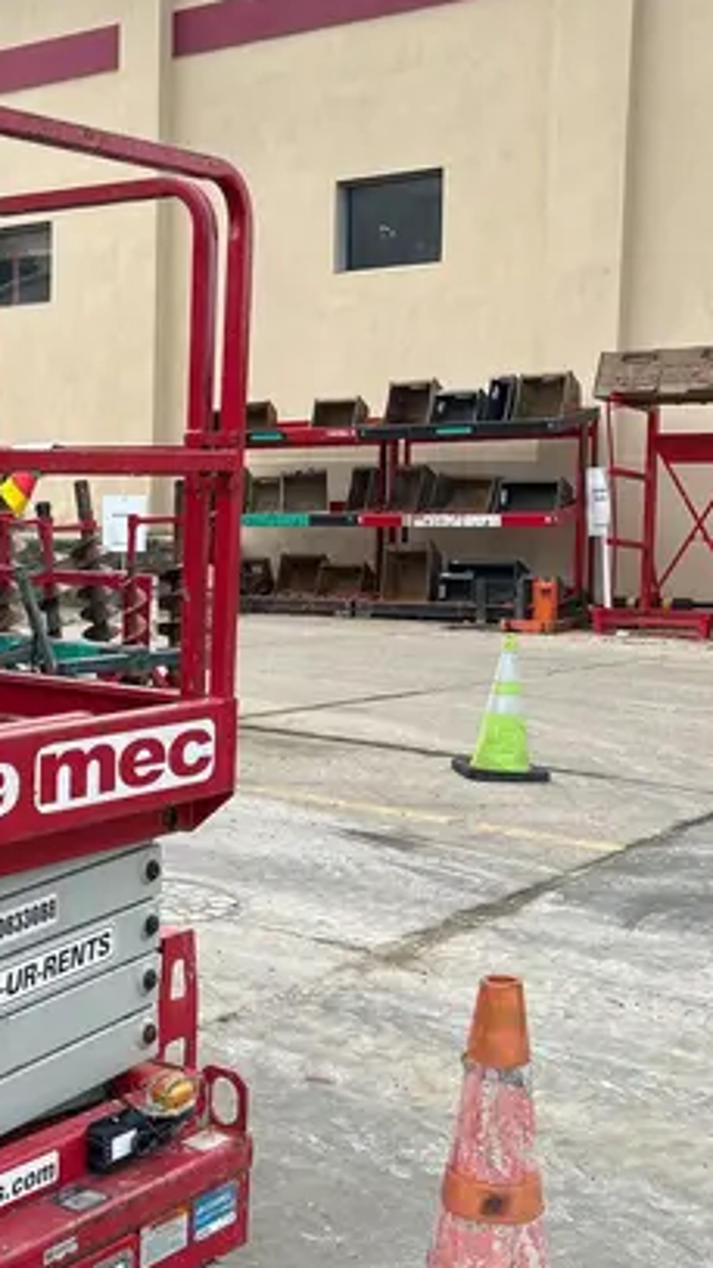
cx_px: -87
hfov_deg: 22.1
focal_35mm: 51
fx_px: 1714
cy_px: 671
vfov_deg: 40.6
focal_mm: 5.7
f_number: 1.5
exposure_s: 1/917
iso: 50
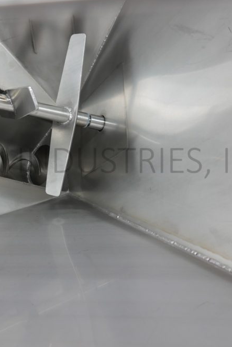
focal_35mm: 37
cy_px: 176
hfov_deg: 35.3
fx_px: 357
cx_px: 64
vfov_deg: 51.9
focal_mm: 9
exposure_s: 1/40
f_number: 2.8
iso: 125
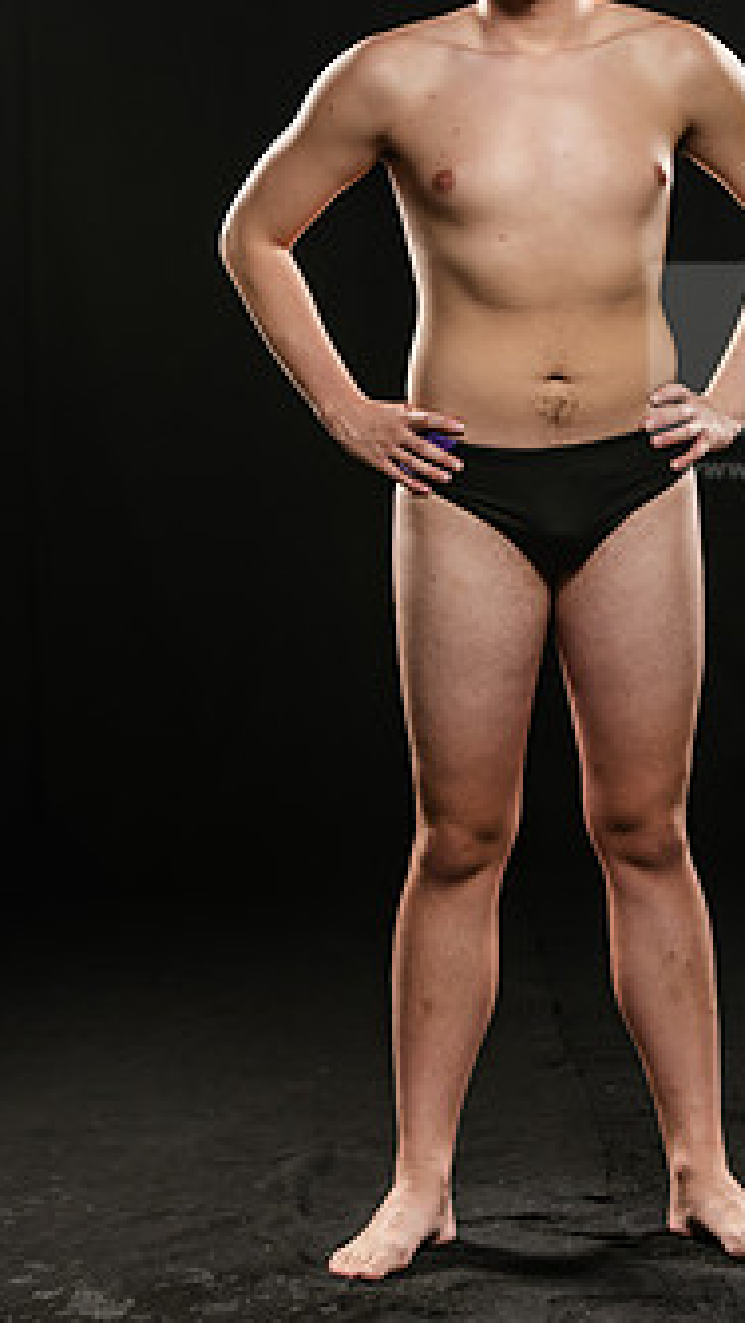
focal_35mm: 130
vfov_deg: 16.5
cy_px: 511
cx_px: 586
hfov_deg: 9.3
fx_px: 4563
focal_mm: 92
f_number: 6.3
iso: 400
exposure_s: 1/200
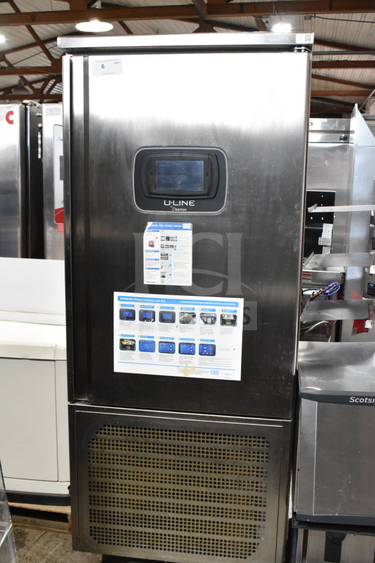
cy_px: 282
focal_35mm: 38
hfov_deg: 35.5
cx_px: 188
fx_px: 586
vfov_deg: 51.3
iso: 6400
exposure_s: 1/250
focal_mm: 25
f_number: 8
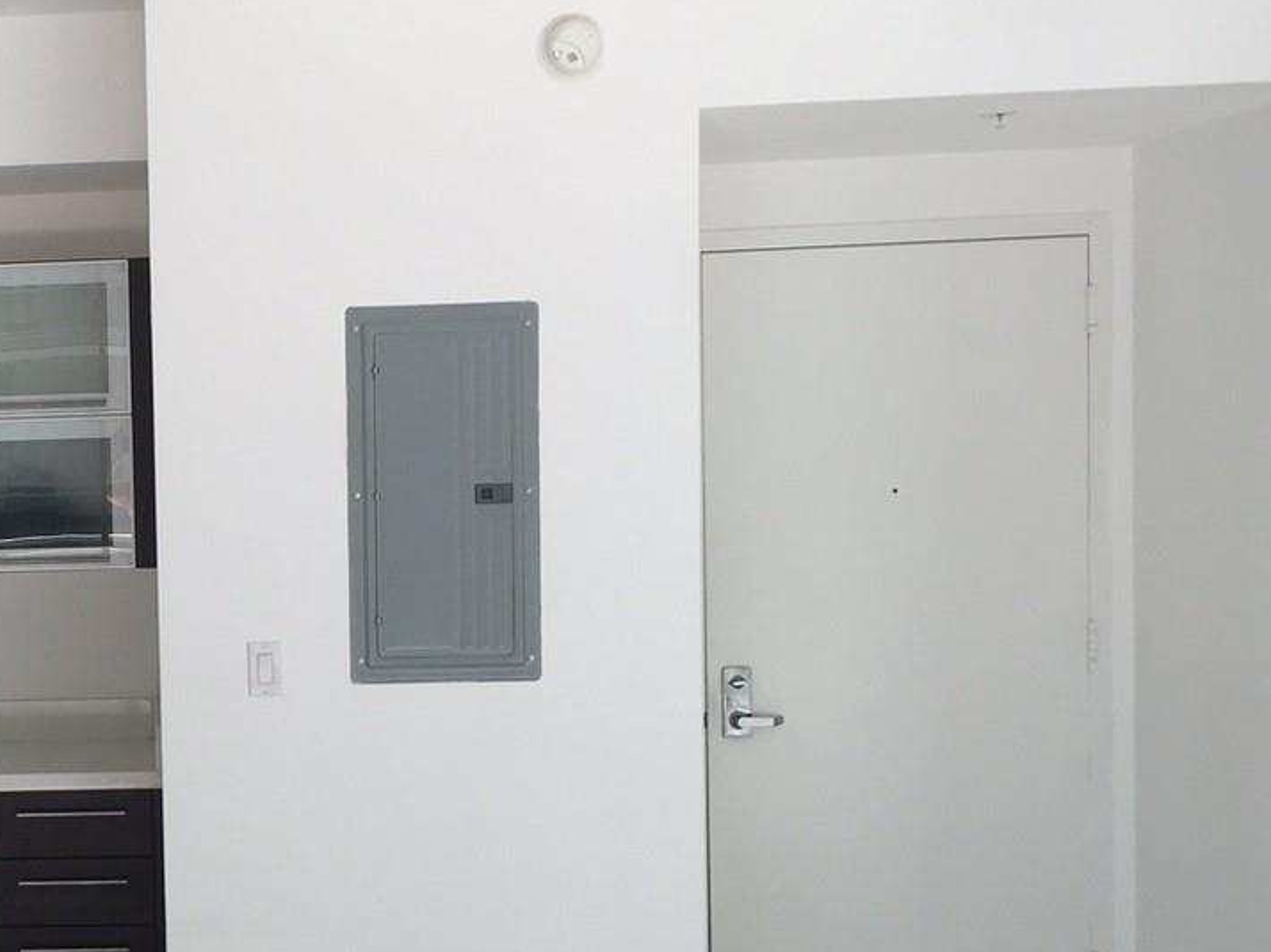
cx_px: -69
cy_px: 632
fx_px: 2386
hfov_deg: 27.7
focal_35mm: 65
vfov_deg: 22.5
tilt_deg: -3.3
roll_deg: +2.2
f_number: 2.2
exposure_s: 1/126
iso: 32
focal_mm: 4.15
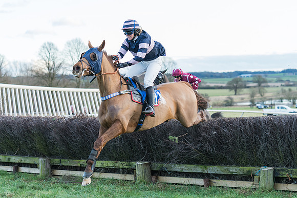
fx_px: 743
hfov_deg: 22.6
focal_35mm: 90
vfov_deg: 15.2
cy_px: 103
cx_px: 152
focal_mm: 70
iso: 800
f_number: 2.8
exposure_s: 1/1000
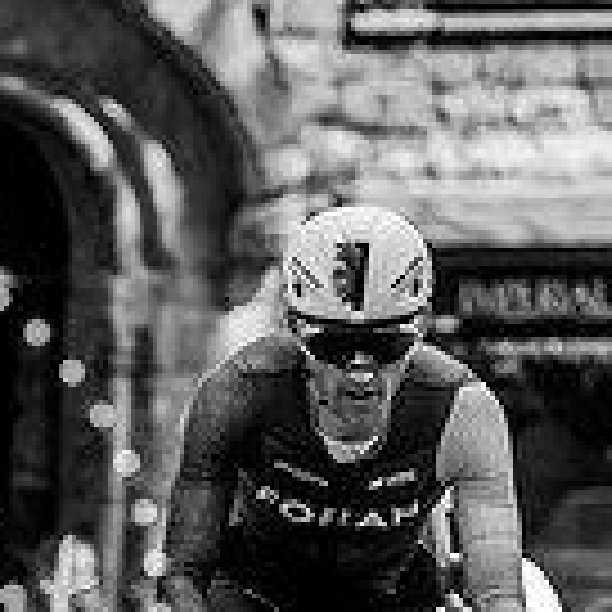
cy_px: 62
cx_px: 511
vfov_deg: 1.7
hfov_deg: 1.7
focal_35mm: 1022
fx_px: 20442
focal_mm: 200
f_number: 5
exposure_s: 1/1000
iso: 500
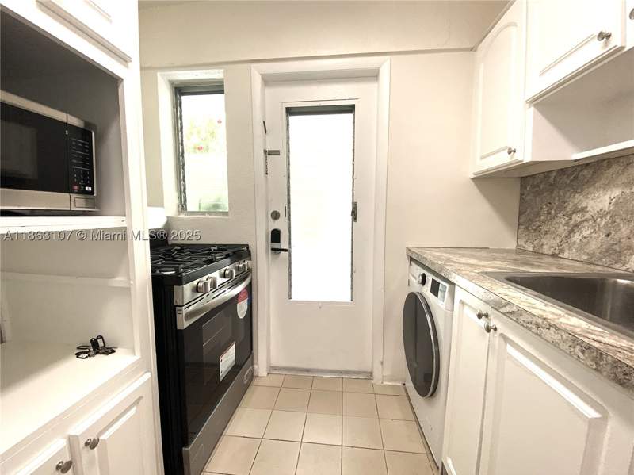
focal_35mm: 13
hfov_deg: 106.2
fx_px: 238
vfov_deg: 89.9
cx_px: 317
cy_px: 238
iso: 50
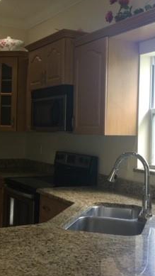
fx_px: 380
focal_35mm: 52
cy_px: 131
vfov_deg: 39.8
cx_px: 70
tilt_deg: -0.9
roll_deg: -1.8
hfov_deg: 23.1
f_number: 2.2
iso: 32
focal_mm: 4.15
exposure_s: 1/15
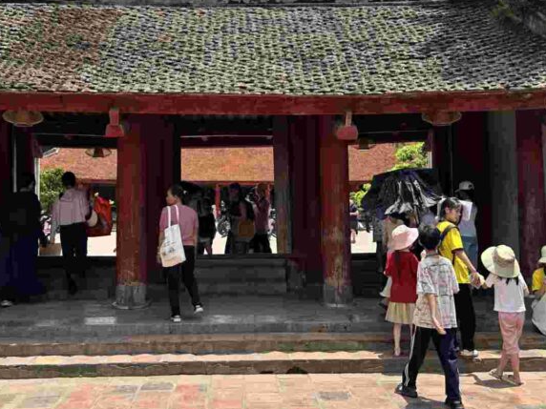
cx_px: 254
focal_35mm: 43
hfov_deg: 43.8
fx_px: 678
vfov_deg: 33.5
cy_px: 164
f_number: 1.8
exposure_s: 1/2525
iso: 80
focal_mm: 6.9
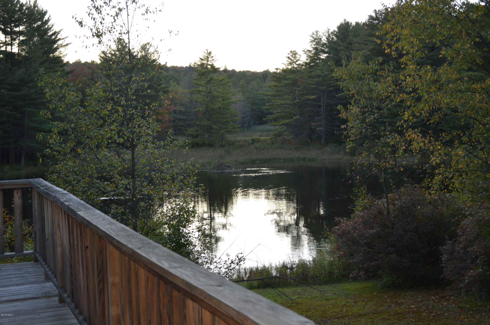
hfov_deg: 35.1
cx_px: 245
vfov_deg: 23.7
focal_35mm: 57
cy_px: 162
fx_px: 775
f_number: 5
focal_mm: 38
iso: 250
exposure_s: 1/125
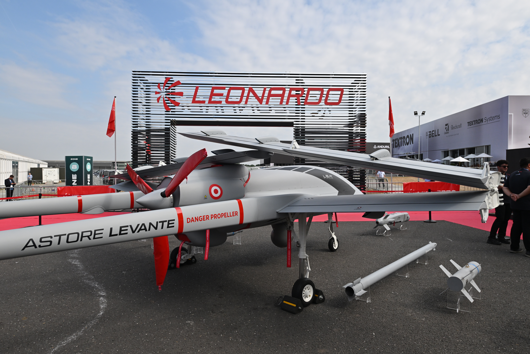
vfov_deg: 53.1
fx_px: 353
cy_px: 177
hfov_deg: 73.7
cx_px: 265
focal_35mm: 24
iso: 800
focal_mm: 24
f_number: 6.3
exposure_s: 1/4000
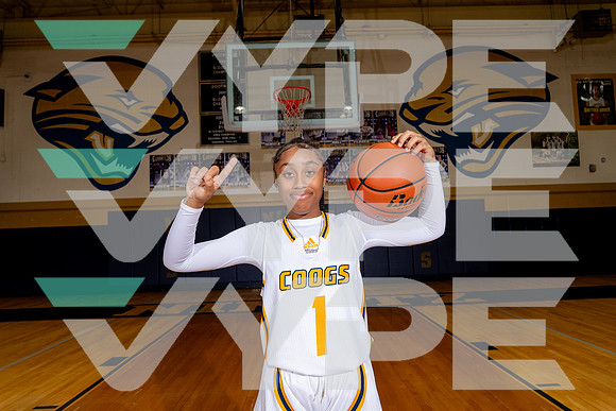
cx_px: 308
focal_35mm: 24
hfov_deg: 73.7
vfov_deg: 53.2
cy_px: 206
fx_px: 411
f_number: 5.6
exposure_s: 1/250
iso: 800
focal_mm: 24
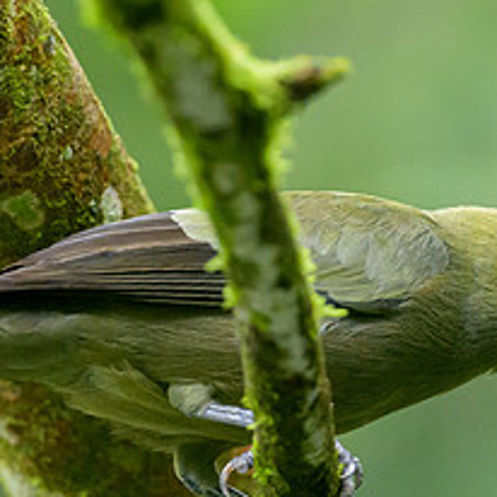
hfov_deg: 0.9
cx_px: 148
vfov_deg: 0.9
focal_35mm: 1869
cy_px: 308
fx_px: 30359
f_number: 5.6
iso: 4000
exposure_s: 1/640
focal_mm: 500
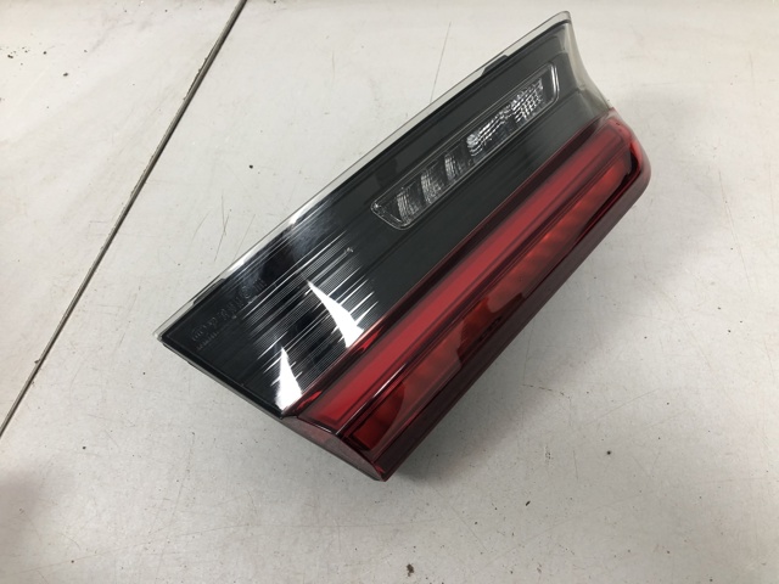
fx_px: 630
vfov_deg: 49.7
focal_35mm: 28
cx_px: 390
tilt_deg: -55.0
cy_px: 292
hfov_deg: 63.4
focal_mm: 4
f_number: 1.8
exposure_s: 1/20
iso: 40
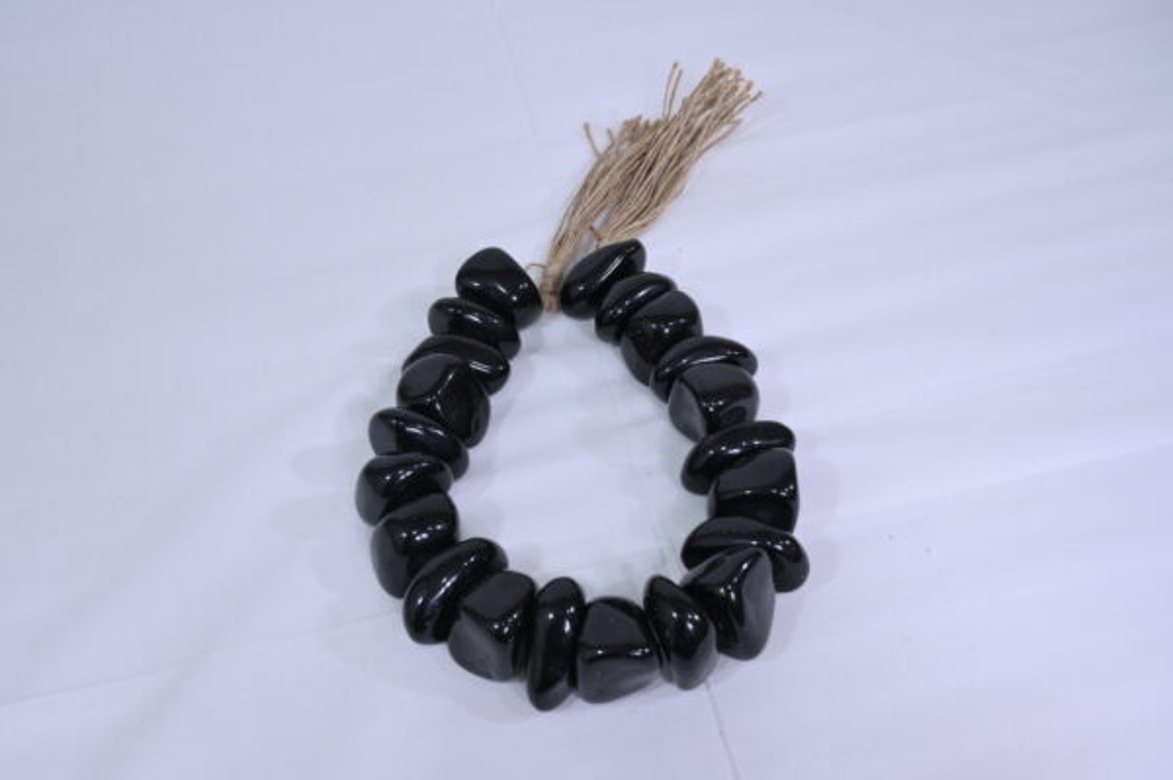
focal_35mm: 33
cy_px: 390
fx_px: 1074
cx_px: 586
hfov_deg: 57.3
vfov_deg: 39.9
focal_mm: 33
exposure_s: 1/125
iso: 640
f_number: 8
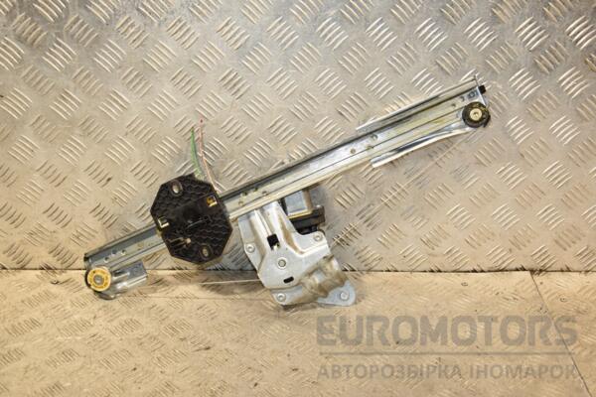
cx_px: 298
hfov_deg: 38.9
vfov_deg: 26.5
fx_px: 844
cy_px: 198
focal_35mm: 51
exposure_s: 1/200
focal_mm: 34
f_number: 5
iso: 800
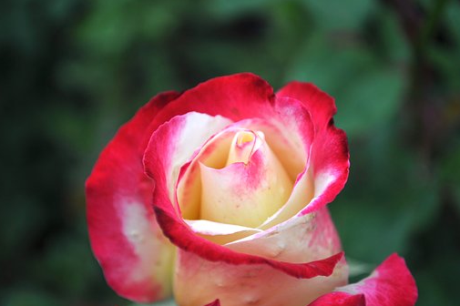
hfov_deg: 26.7
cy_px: 153
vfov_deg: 17.9
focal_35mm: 76
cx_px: 230
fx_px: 970
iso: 200
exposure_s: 1/160
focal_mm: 50
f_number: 5.6
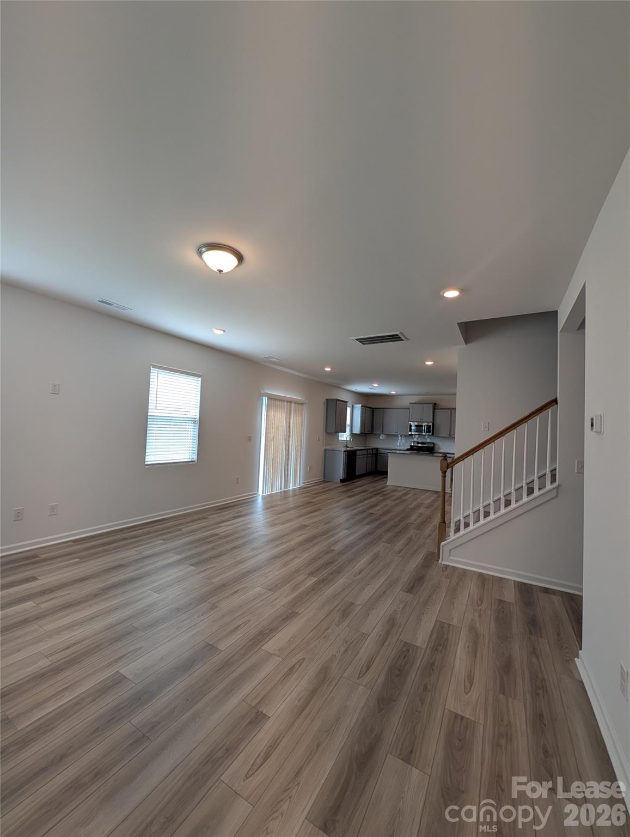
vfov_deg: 110.4
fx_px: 290
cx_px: 315
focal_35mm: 12
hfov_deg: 94.7
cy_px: 418
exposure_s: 1/164
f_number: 1.7
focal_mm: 2.02
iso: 46
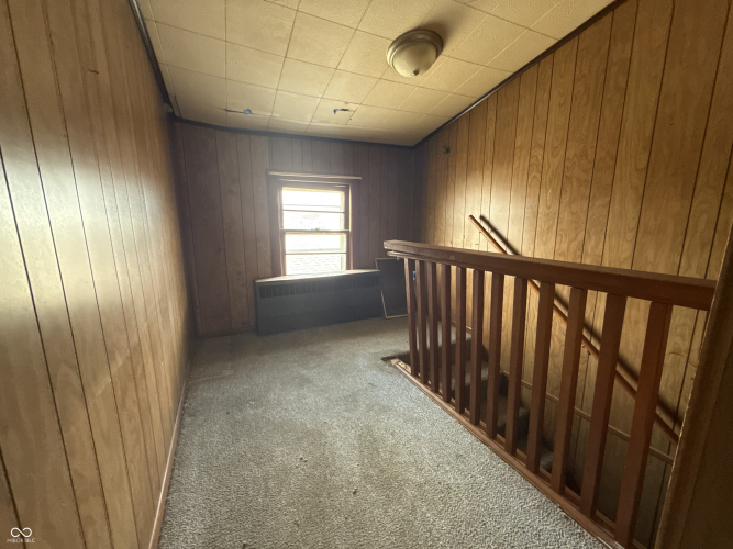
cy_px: 274
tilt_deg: -9.2
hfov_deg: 102.1
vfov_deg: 85.7
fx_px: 296
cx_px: 366
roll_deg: -0.1
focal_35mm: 14
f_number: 2.2
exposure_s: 1/60
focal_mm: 2.22
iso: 500
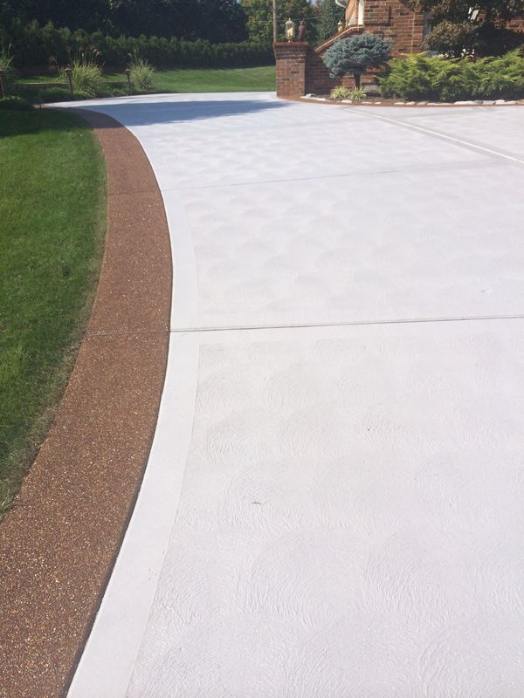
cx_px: 262
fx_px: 606
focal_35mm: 30
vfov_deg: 60.0
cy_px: 349
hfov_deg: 46.8
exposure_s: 1/3731
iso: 40
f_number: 2.2
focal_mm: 4.12
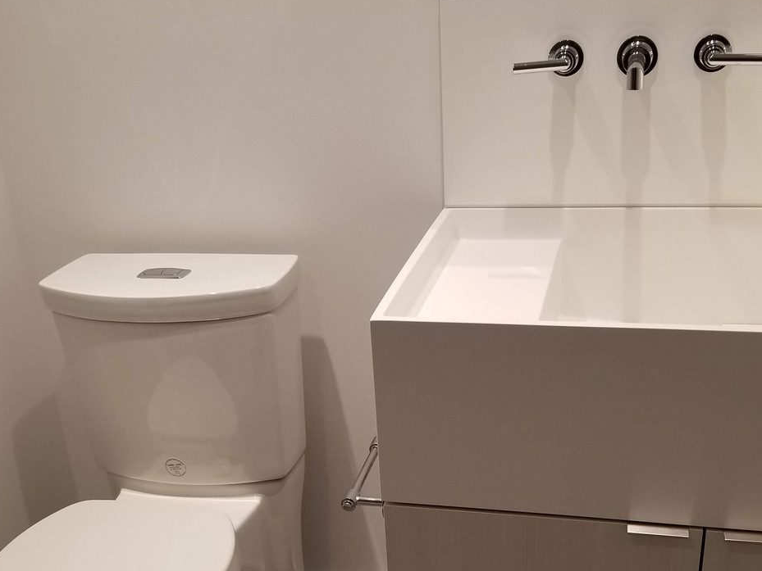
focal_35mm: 43
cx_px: 396
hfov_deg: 43.8
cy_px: 460
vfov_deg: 32.6
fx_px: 947
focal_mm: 4.25
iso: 80
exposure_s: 1/60
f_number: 1.7
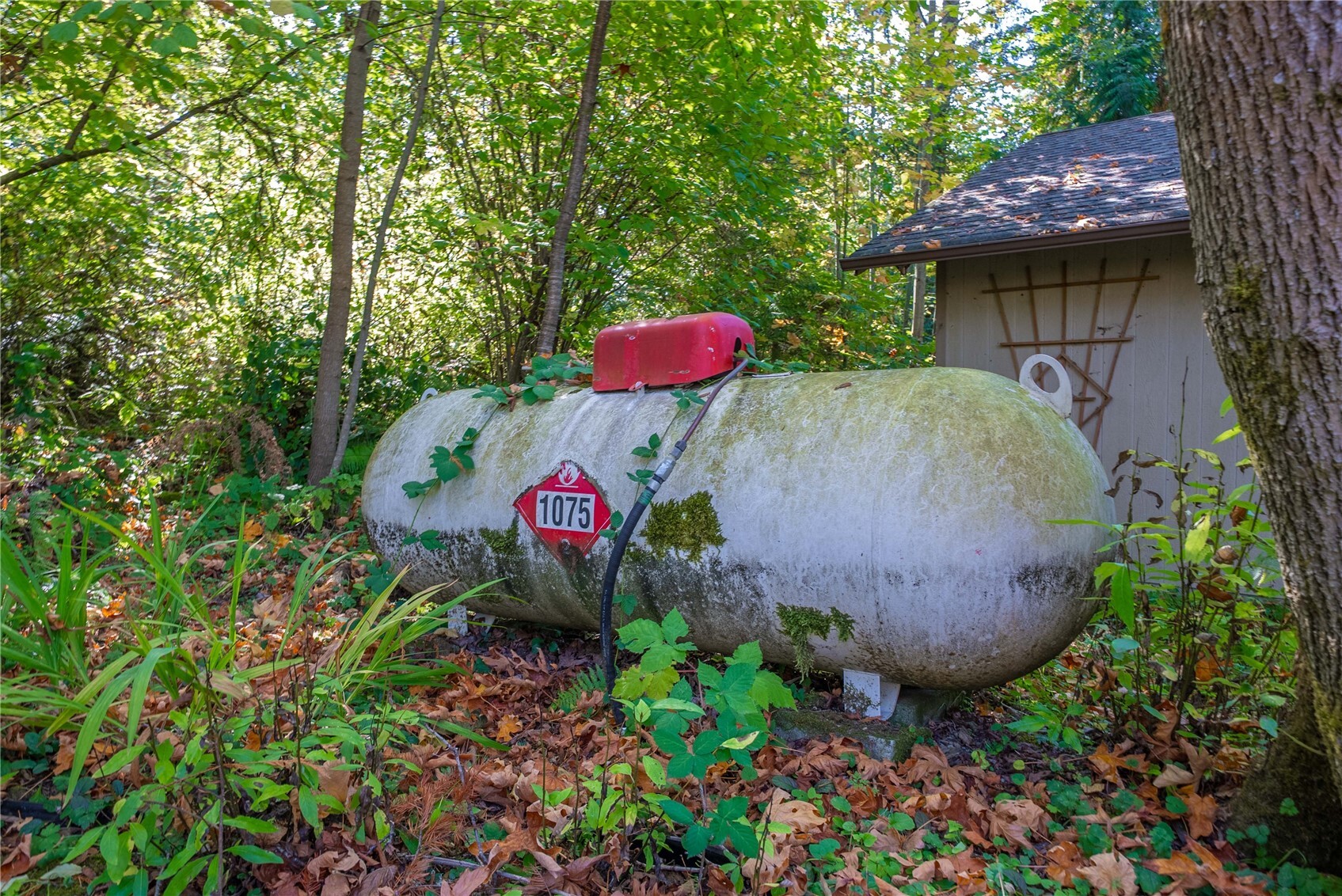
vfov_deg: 53.2
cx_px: 671
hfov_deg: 73.7
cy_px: 448
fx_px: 895
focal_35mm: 24
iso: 640
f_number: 7.1
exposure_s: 1/30
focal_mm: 24
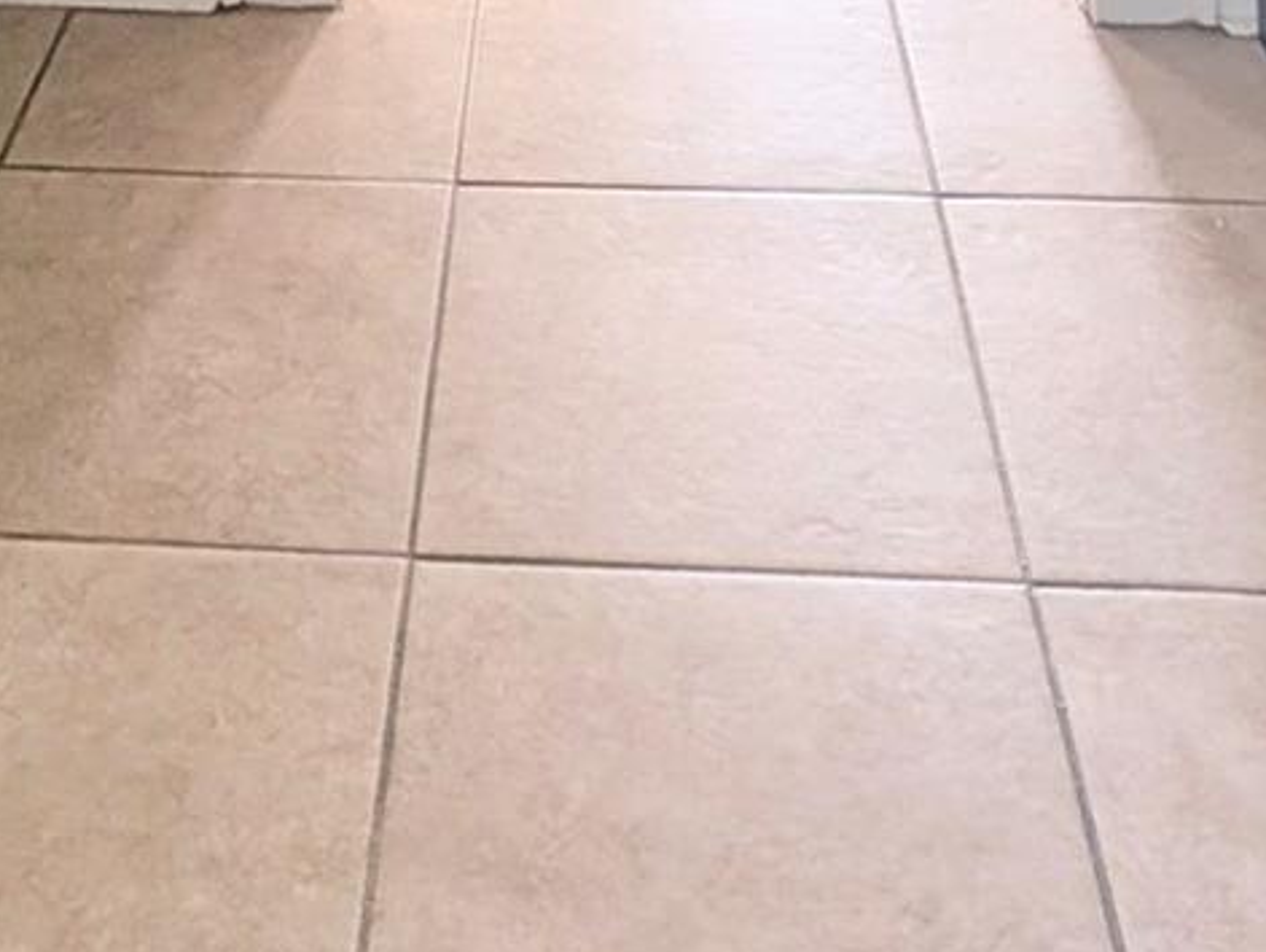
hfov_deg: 36.1
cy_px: -971
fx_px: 1903
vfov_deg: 18.3
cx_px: 355
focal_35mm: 52
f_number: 1.7
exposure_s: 1/80.6
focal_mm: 2.02
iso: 58
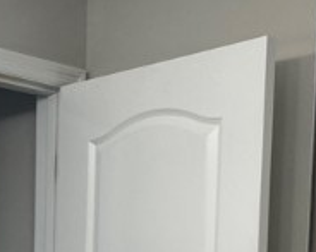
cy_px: 449
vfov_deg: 13.2
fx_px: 991
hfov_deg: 17.0
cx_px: -105
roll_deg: -0.6
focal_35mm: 106
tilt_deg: -6.0
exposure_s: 1/120
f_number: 1.8
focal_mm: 4.25
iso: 64
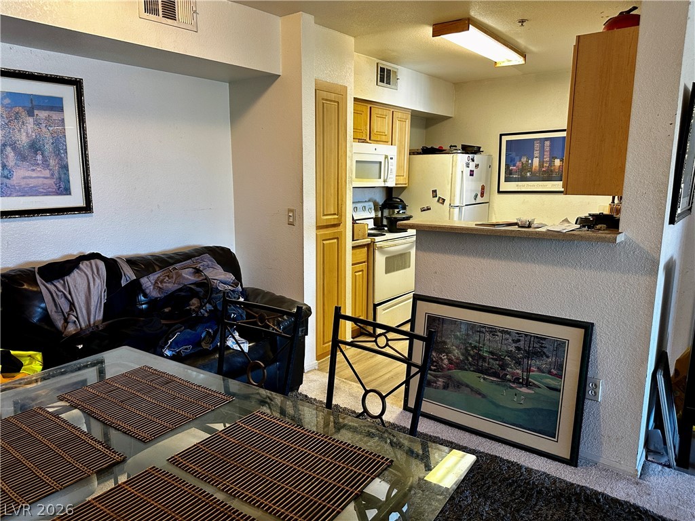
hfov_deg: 71.6
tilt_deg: -9.8
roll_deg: -0.3
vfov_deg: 56.8
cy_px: 260
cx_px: 348
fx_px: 482
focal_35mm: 24
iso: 250
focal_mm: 6.86
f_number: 1.78
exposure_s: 1/60
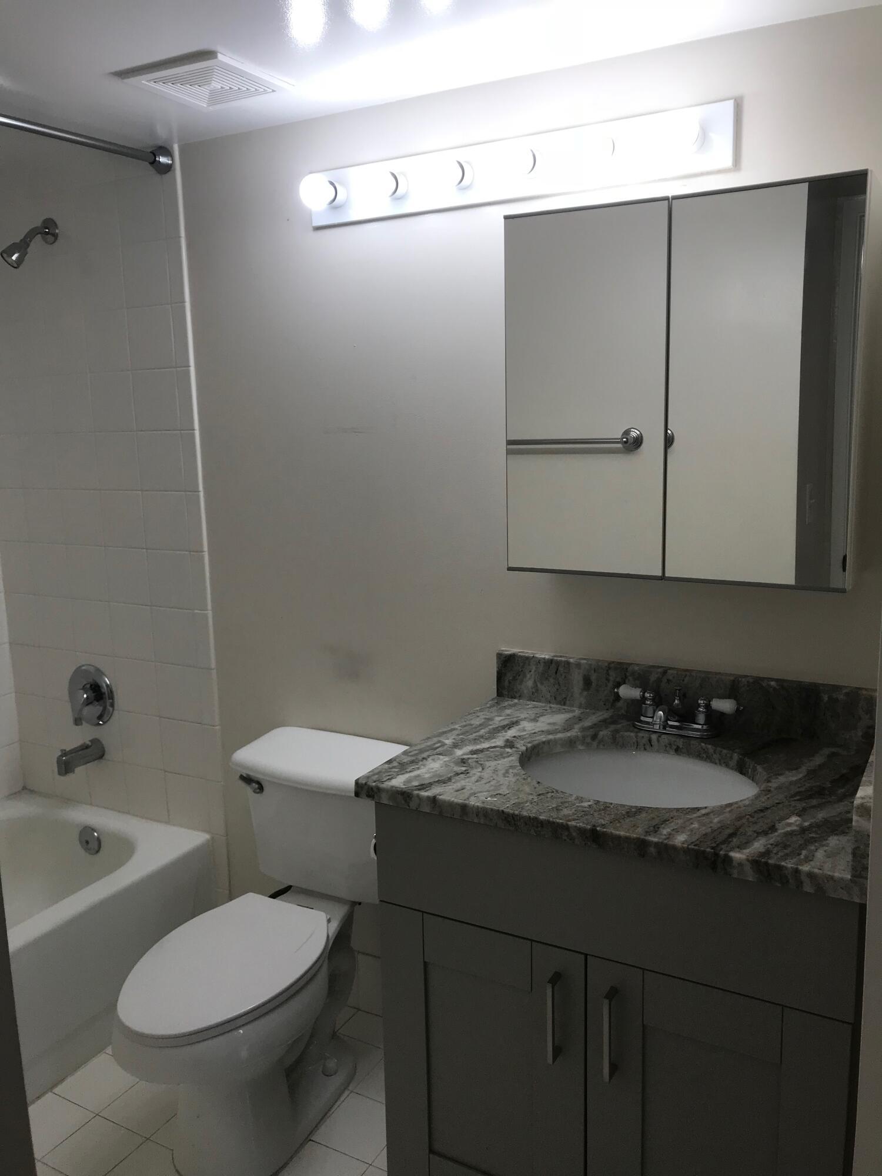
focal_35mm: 28
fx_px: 951
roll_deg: +2.3
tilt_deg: -9.1
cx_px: 441
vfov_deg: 63.4
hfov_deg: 49.7
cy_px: 588
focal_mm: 3.99
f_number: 1.8
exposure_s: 1/120
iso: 25
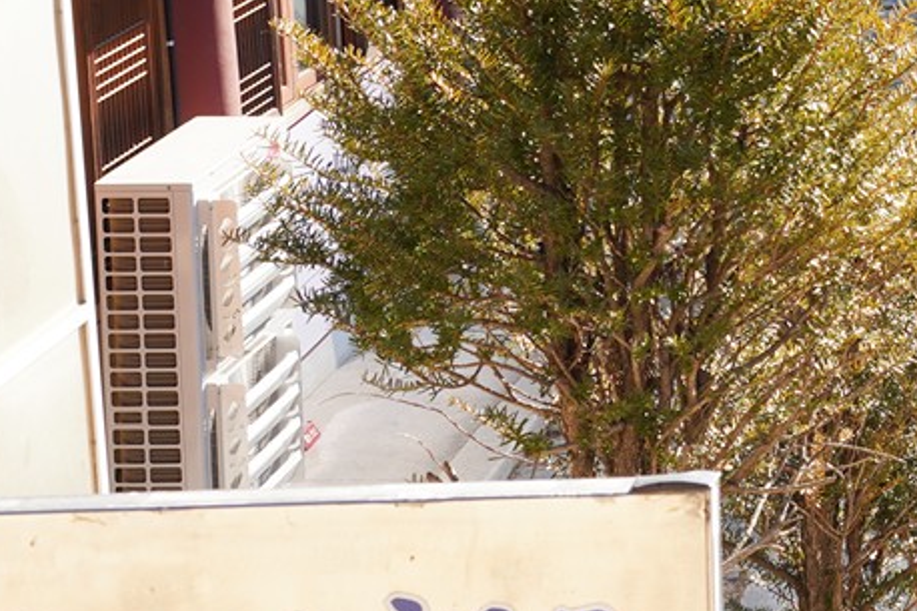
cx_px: 1558
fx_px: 3335
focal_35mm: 131
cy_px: -300
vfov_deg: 10.1
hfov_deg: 14.2
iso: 200
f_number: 9
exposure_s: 1/100
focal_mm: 30
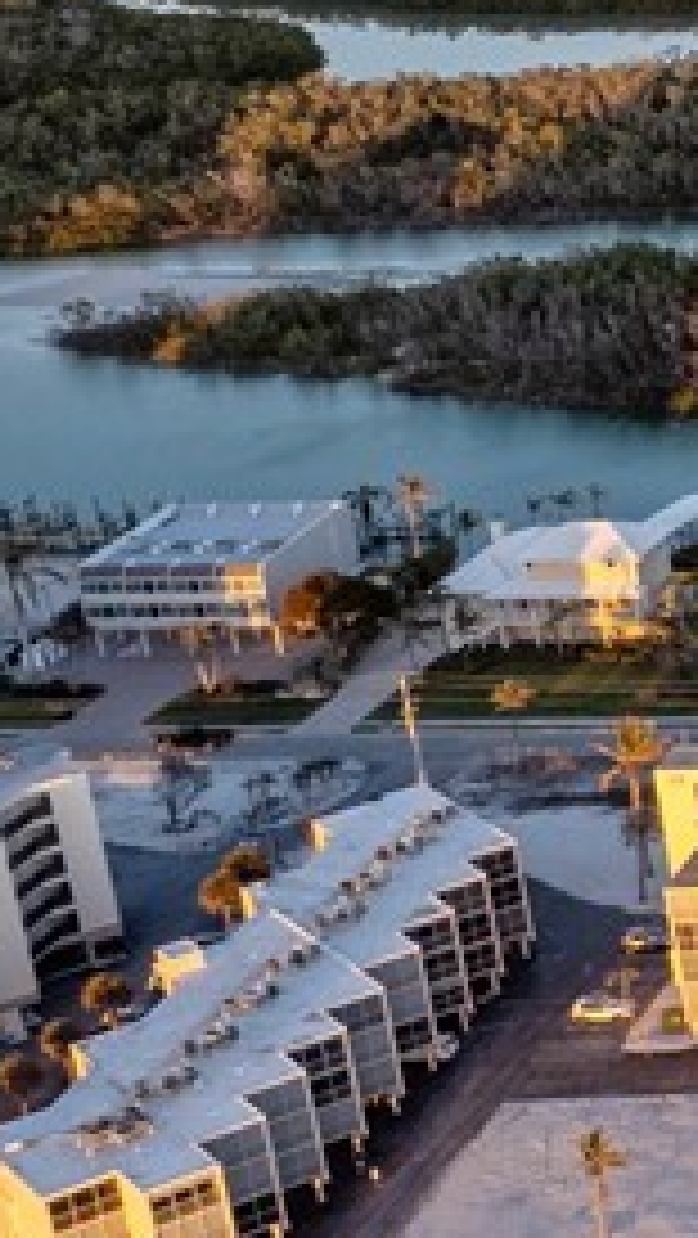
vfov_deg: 23.3
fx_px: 2990
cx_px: 2220
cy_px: 416
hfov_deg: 9.6
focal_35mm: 91
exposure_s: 1/350
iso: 110
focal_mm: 8.38
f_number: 2.8
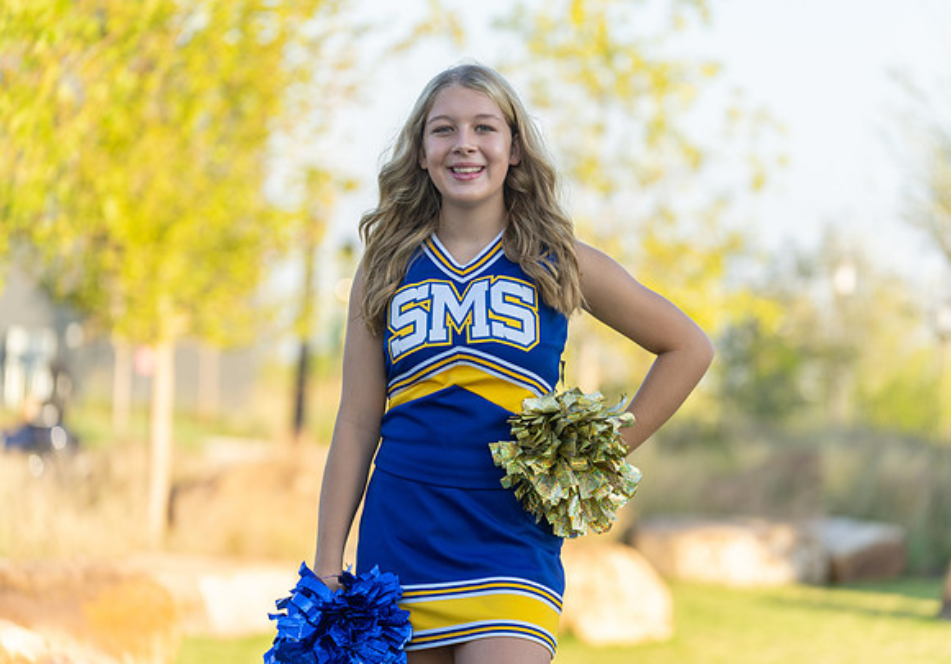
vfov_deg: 10.3
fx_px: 3681
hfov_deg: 14.7
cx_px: 500
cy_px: 332
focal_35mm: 137
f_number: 3.2
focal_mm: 132
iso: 125
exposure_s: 1/400
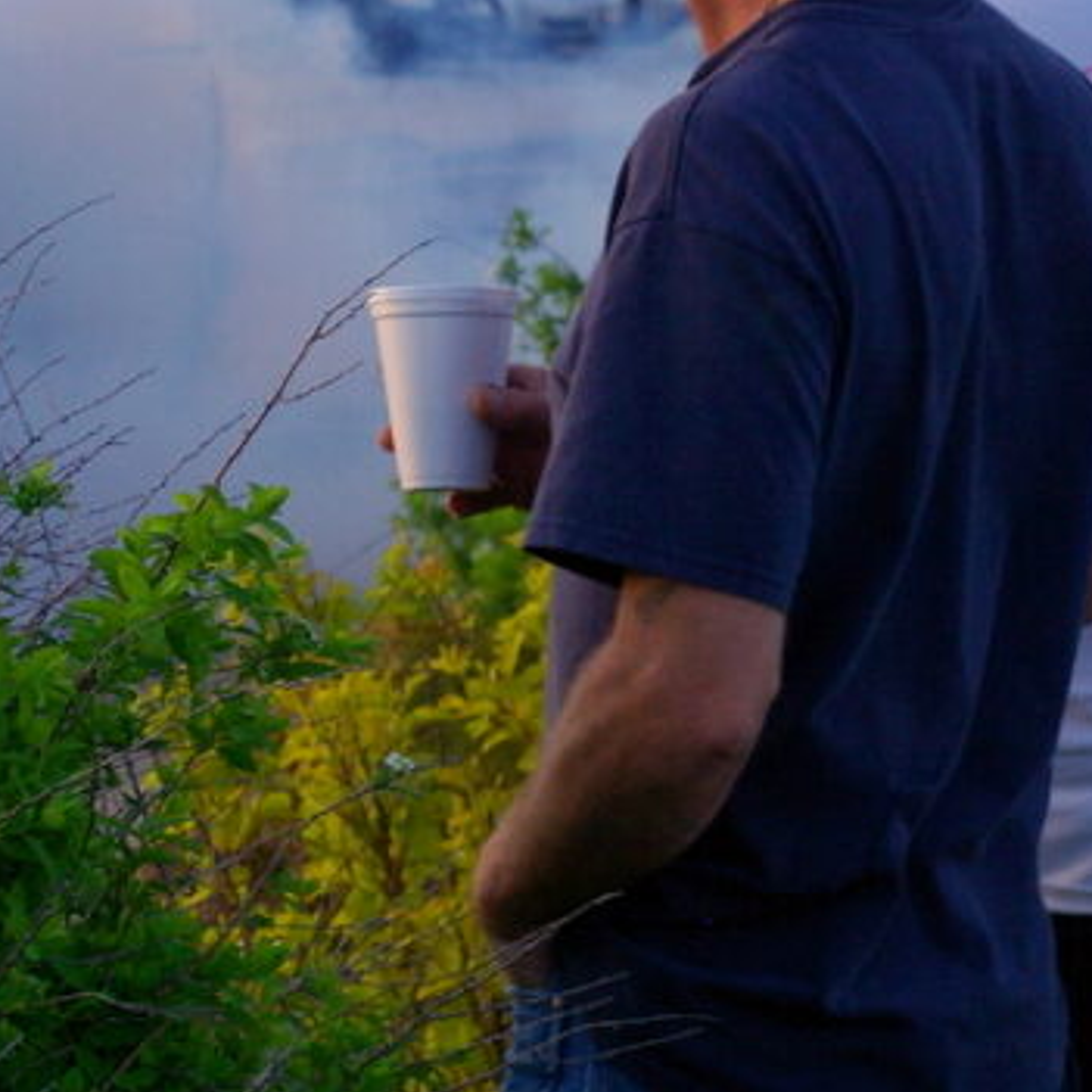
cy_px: 261
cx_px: -364
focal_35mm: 213
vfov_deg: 8.2
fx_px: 7612
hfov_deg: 8.1
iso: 400
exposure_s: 1/90
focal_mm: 55
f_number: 8
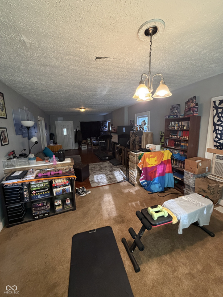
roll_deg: +2.2
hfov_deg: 85.7
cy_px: 148
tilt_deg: -10.1
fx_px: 120
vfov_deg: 102.1
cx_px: 112
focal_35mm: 14
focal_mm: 2.22
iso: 400
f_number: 2.2
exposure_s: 1/60
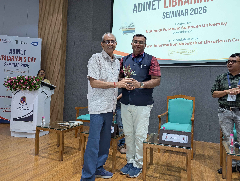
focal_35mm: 24
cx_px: 120
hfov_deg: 71.5
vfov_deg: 56.9
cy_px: 90
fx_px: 167
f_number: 1.68
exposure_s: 1/50
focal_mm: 6.9
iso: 178
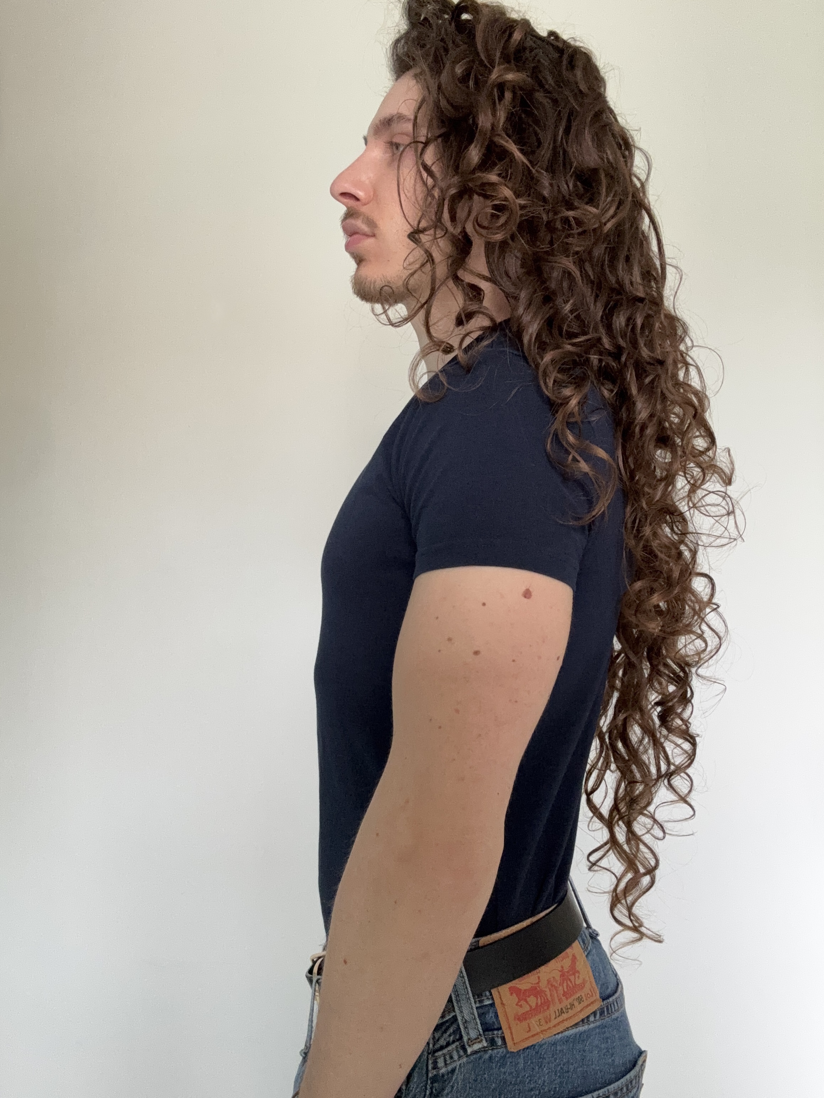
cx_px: 412
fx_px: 952
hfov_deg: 46.8
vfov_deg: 60.0
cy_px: 549
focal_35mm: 30
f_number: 1.9
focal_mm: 2.69
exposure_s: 1/60
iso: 100
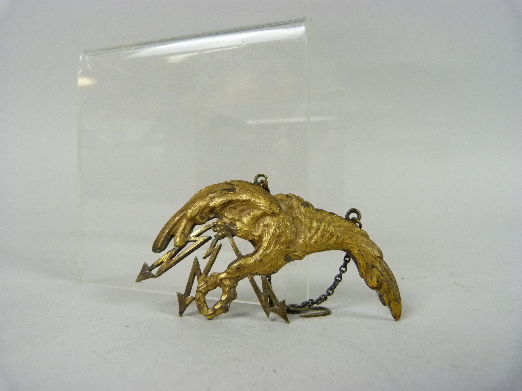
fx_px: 377
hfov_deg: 69.4
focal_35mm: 25
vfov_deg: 54.9
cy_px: 196
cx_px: 261
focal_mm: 4.5
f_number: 2.8
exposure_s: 1/30
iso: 400
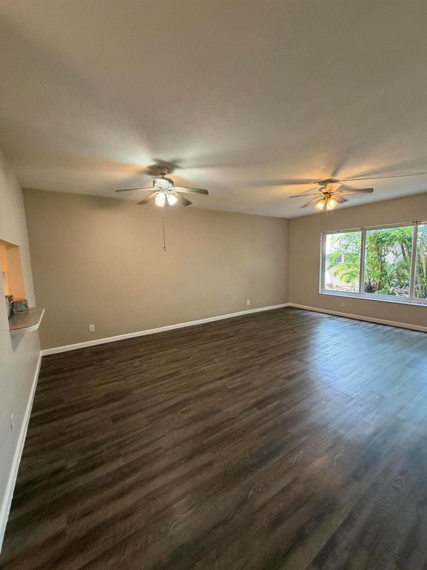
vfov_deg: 102.1
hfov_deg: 85.7
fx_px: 230
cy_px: 285
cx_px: 214
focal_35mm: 14
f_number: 2.2
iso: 250
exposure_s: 1/60
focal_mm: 2.22
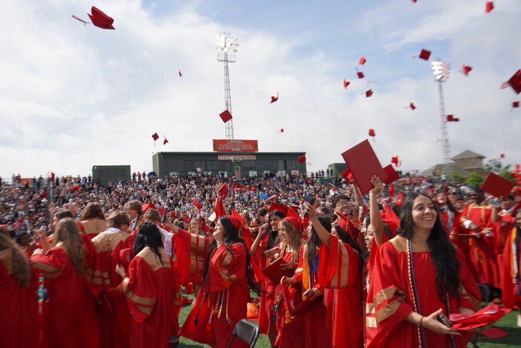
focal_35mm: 32
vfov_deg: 40.5
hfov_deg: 58.0
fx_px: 470
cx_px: 260
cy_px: 174
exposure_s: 1/800
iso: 100
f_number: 5
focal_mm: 32.5
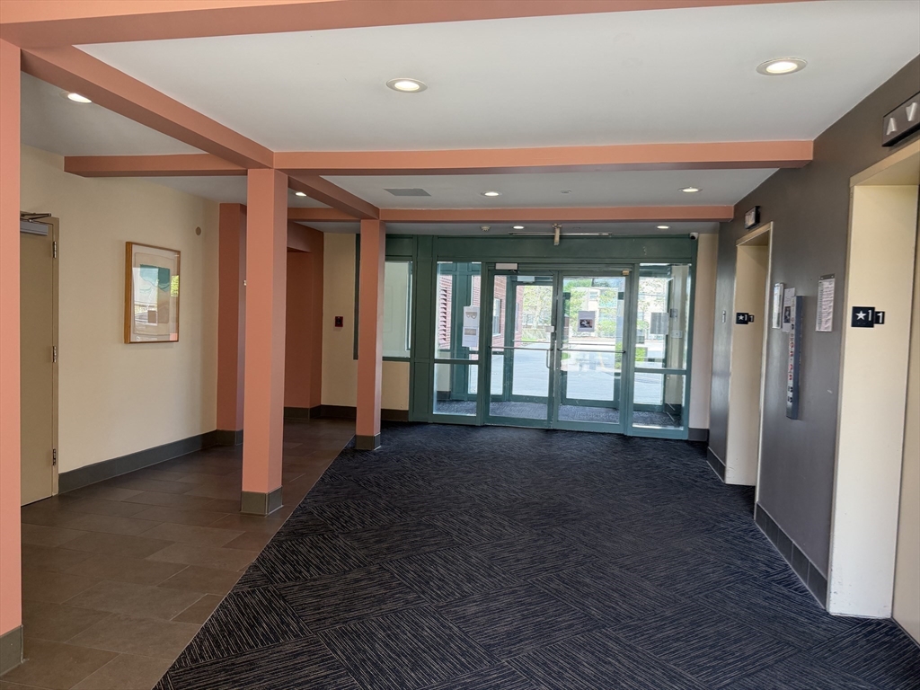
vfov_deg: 56.8
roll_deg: -0.9
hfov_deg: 71.6
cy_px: 345
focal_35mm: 24
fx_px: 638
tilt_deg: -2.8
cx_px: 460
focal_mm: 6.76
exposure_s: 1/236
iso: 200
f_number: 1.78
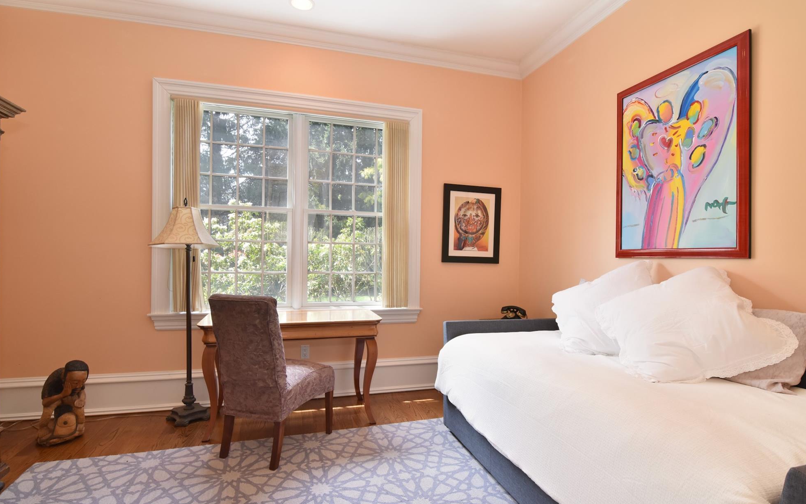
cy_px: 266
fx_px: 385
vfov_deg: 66.3
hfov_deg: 92.6
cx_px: 404
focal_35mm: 18
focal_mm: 11
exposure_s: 1/60
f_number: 8
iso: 640
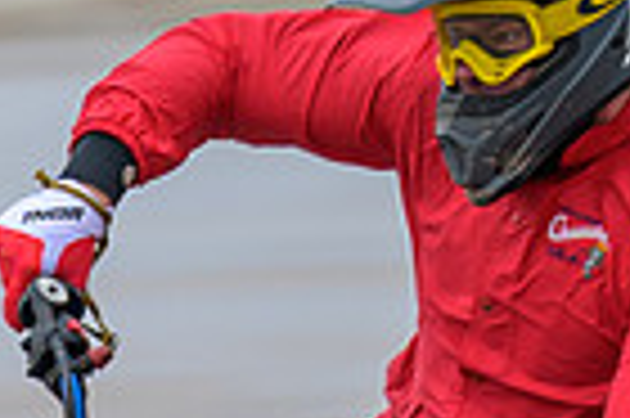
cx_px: -257
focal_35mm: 1634
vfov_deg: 0.8
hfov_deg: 1.3
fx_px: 28561
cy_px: 509
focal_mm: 145
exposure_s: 1/250
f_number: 4
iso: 125
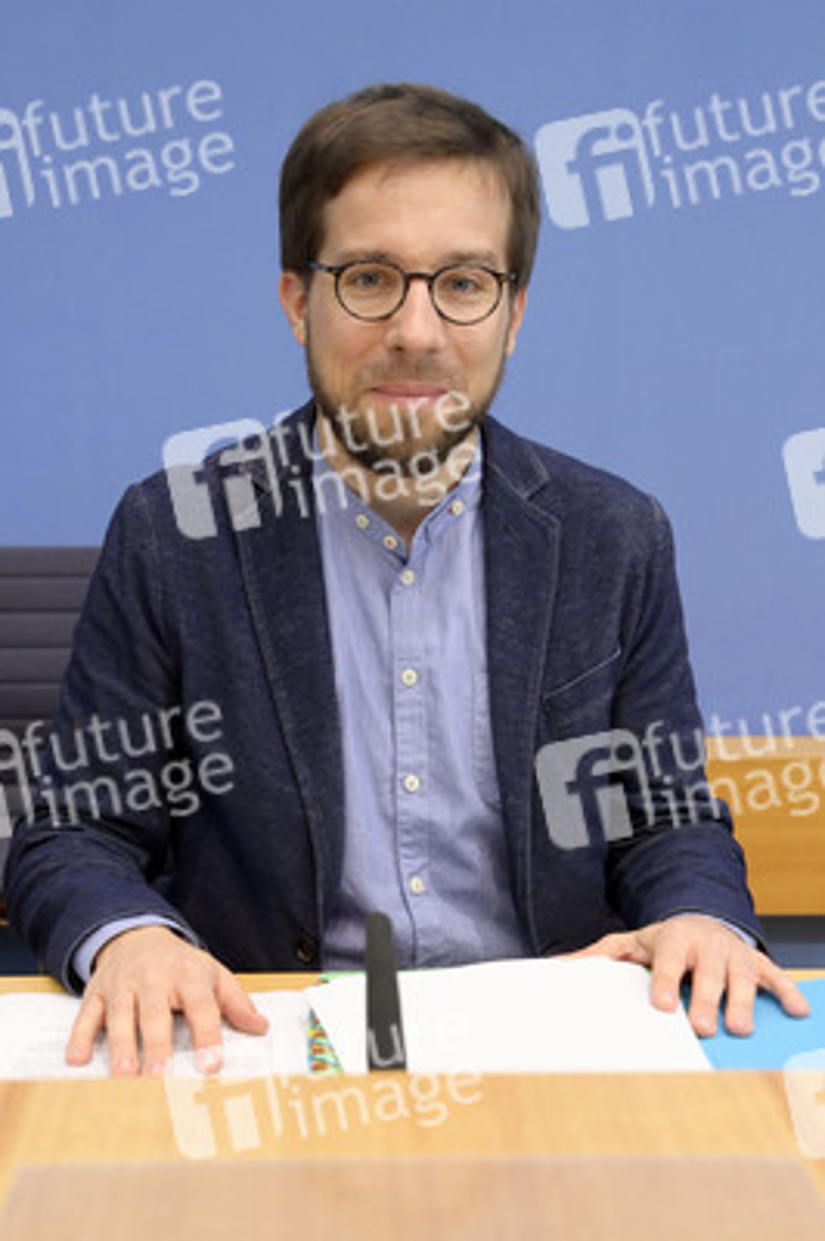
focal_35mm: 50
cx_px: 412
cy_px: 620
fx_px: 1722
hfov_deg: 26.9
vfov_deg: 39.6
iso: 3200
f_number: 5.6
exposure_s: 1/320
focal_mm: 50
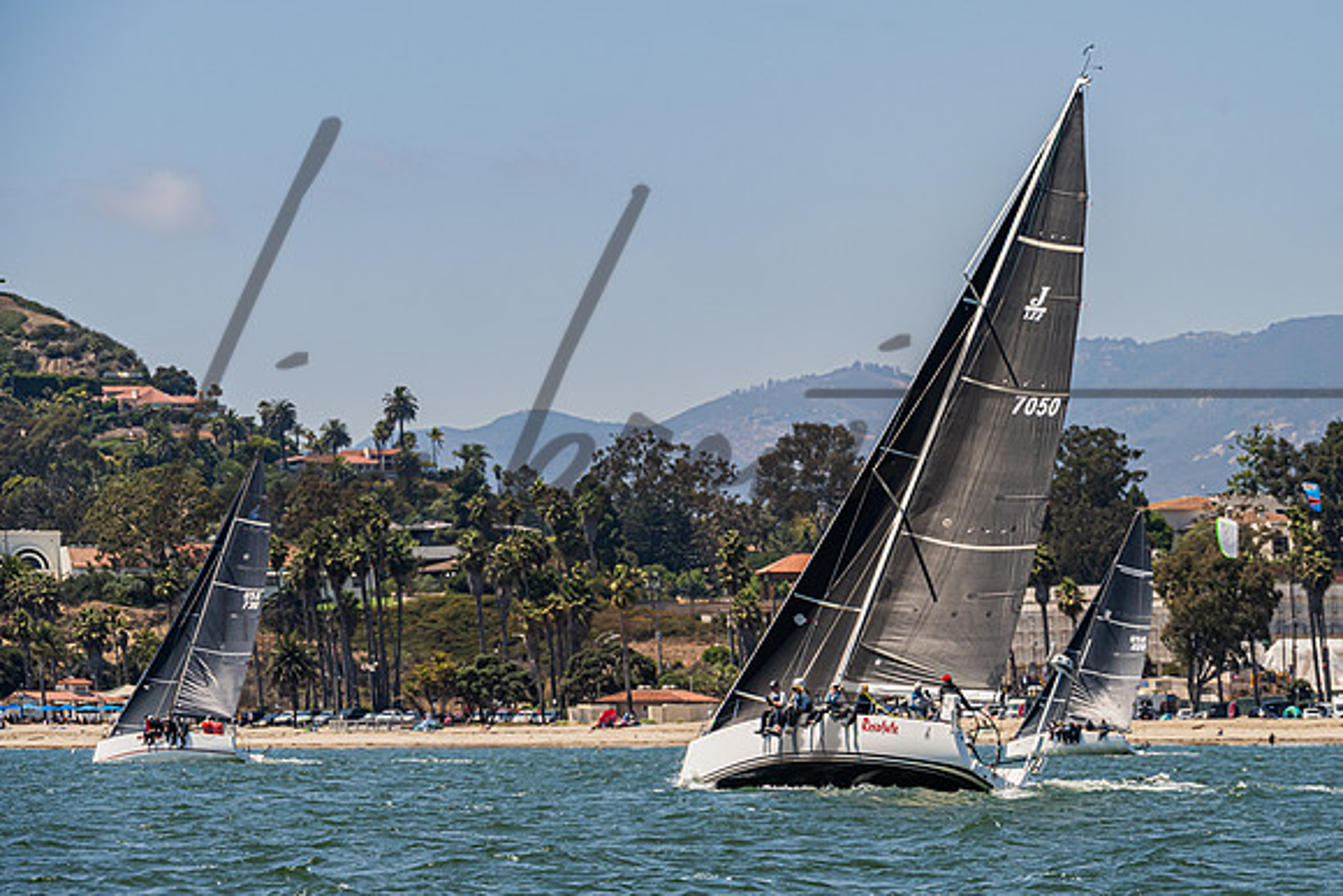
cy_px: 443
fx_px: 6658
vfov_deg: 7.7
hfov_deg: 11.5
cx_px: 825
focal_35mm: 178
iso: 400
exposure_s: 1/1600
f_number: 8
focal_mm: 140
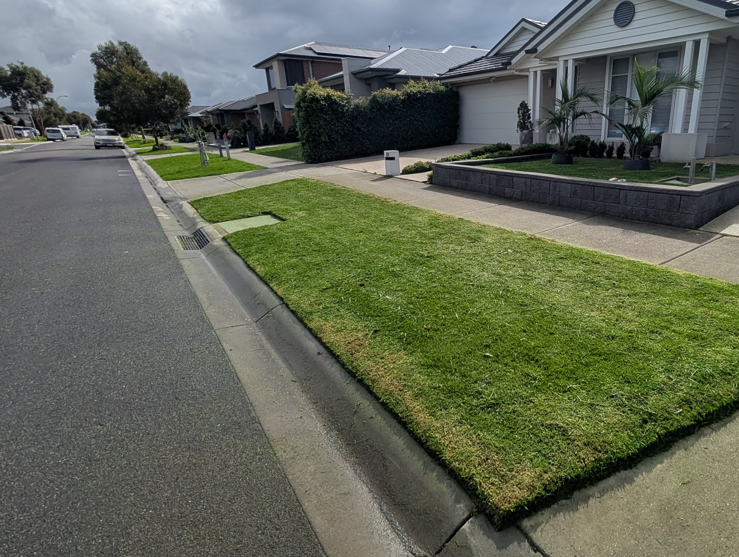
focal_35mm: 18
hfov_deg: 85.2
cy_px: 263
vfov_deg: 71.7
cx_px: 481
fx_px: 385
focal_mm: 2.02
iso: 63
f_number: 1.7
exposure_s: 1/11765
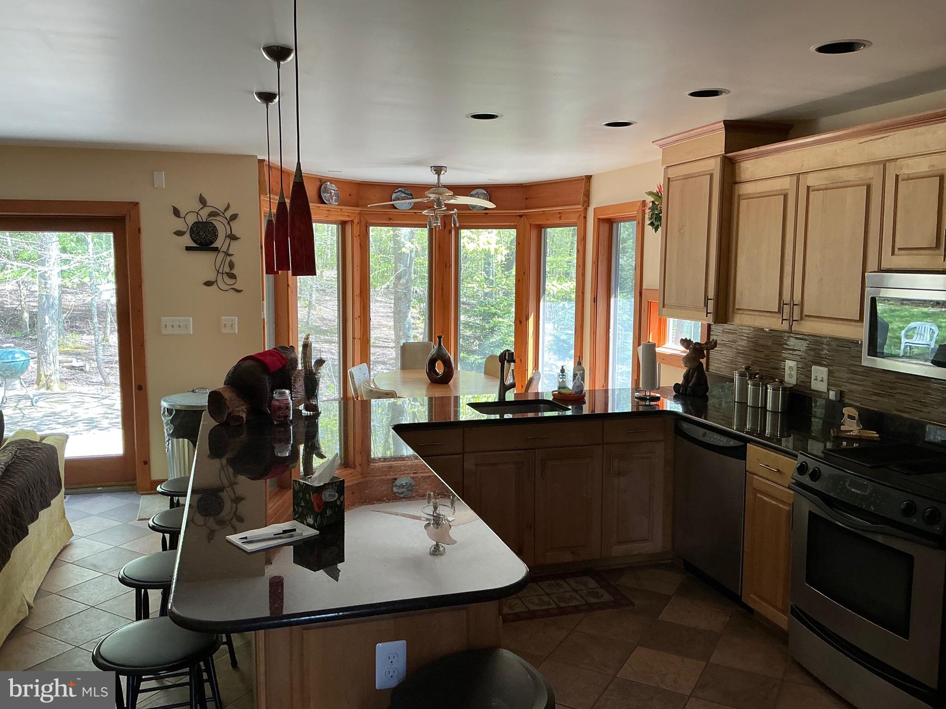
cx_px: 473
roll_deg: -0.9
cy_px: 354
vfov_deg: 49.7
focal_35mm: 28
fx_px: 765
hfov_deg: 63.4
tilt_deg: -6.7
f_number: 1.8
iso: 64
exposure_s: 1/67
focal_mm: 3
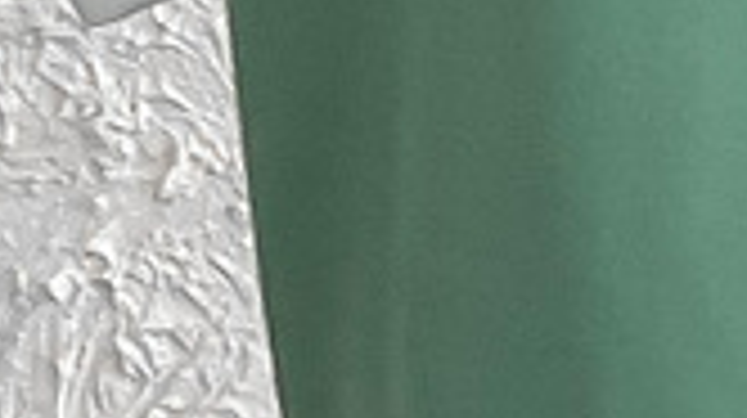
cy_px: 769
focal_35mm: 305
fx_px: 6035
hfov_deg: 7.0
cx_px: 868
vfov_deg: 3.9
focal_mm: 3
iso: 64
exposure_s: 1/120
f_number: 1.8
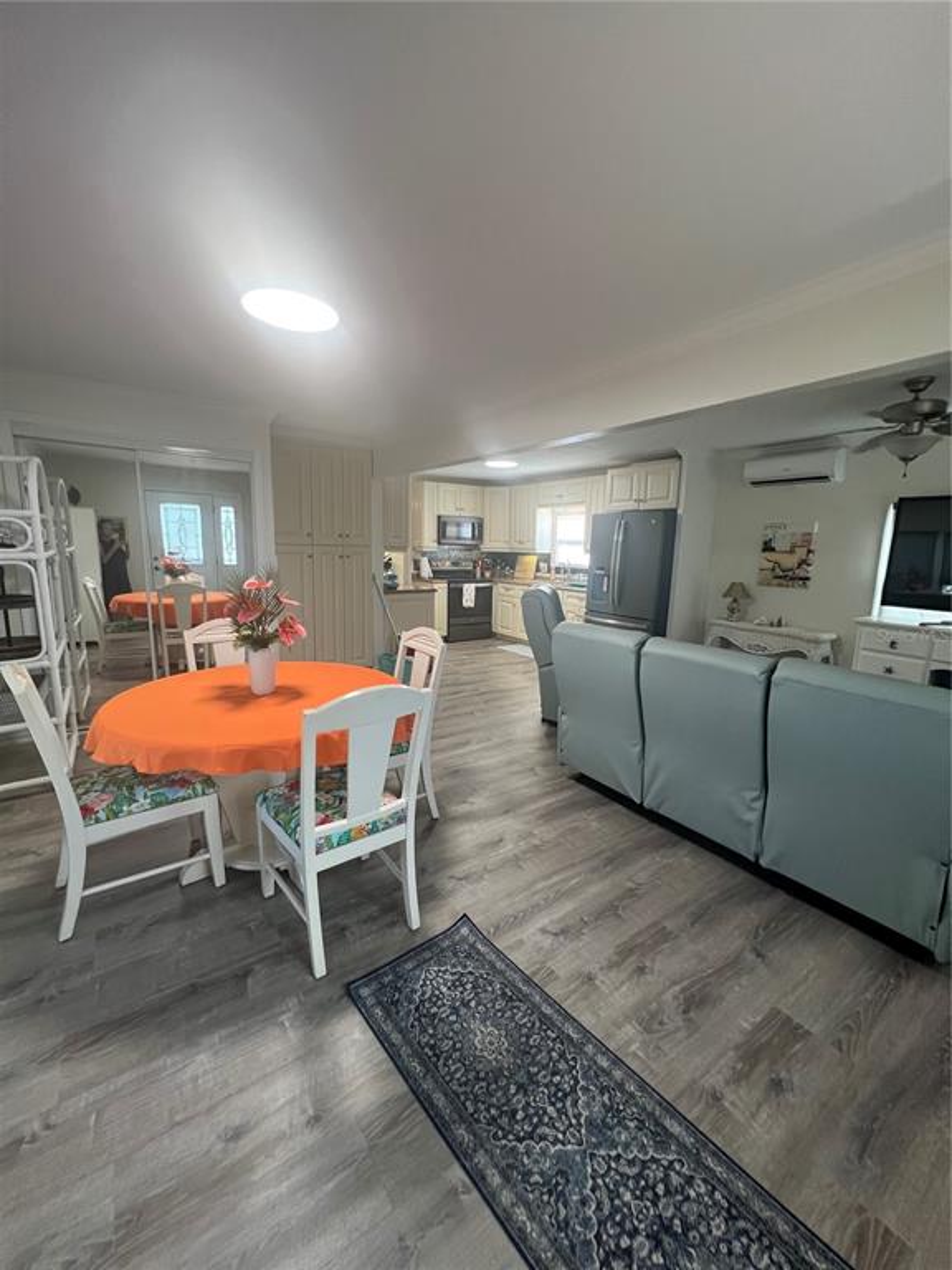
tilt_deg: -9.9
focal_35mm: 13
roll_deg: -2.4
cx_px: 476
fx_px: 477
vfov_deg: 106.2
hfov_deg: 89.9
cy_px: 635
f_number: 1.8
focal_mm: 1.57
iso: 250
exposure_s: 1/120
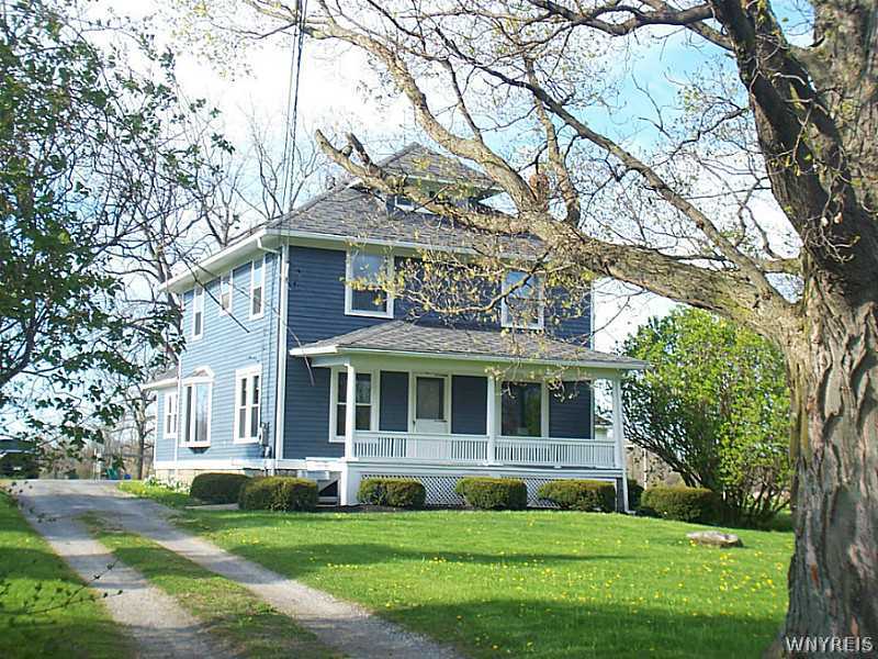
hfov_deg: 38.9
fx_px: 1243
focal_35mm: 49
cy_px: 330
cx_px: 439
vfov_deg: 29.7
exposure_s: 1/200
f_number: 4
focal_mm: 8
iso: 64
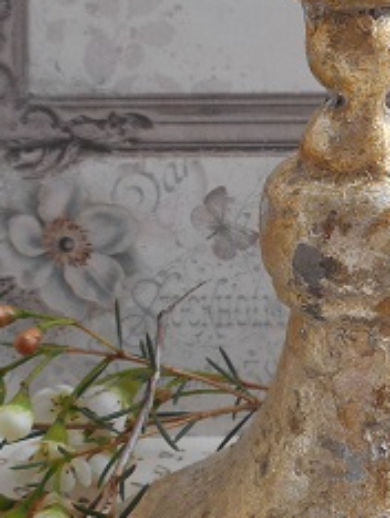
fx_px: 1215
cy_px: 215
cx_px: 337
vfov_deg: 24.1
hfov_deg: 18.0
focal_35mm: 81
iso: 125
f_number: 3.4
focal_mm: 4.7
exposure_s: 1/30
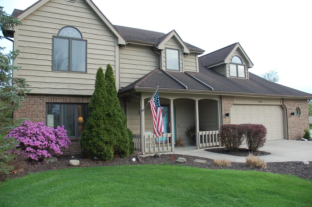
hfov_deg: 67.5
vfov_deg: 47.8
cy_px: 104
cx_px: 156
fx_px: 234
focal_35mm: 27
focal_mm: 18
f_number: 5.6
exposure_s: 1/100
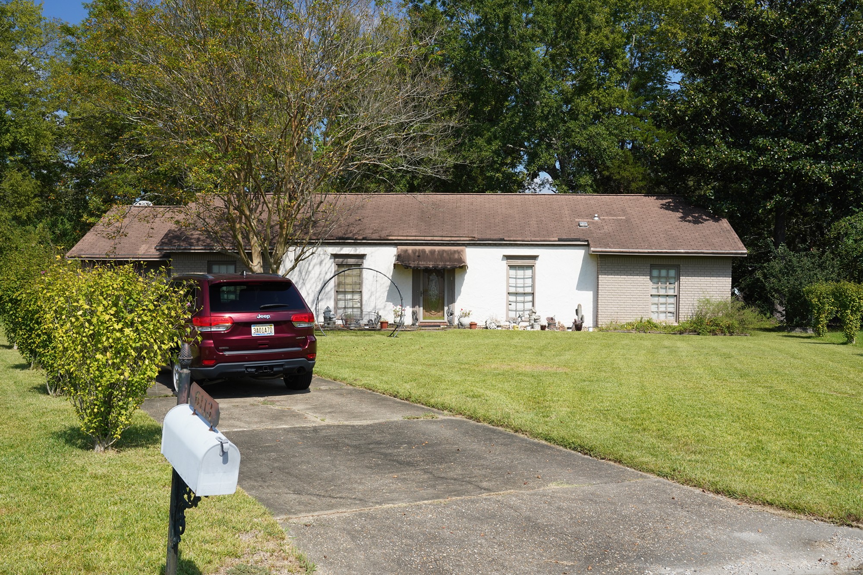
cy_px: 288
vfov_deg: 38.9
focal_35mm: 34
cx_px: 432
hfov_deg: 55.8
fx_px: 815
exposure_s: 1/100
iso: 400
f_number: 14
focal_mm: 34
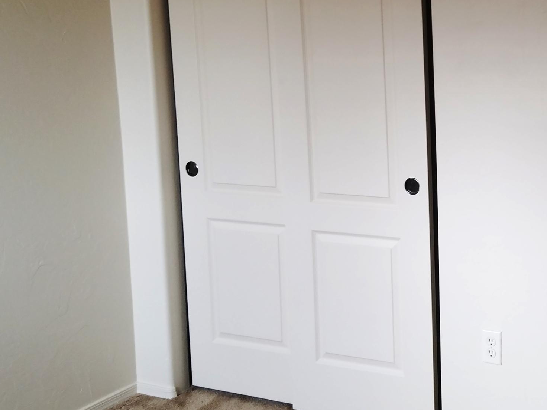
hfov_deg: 33.6
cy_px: 94
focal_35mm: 53
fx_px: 838
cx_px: 522
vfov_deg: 27.1
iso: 64
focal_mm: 4.2
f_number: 1.7
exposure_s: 1/60
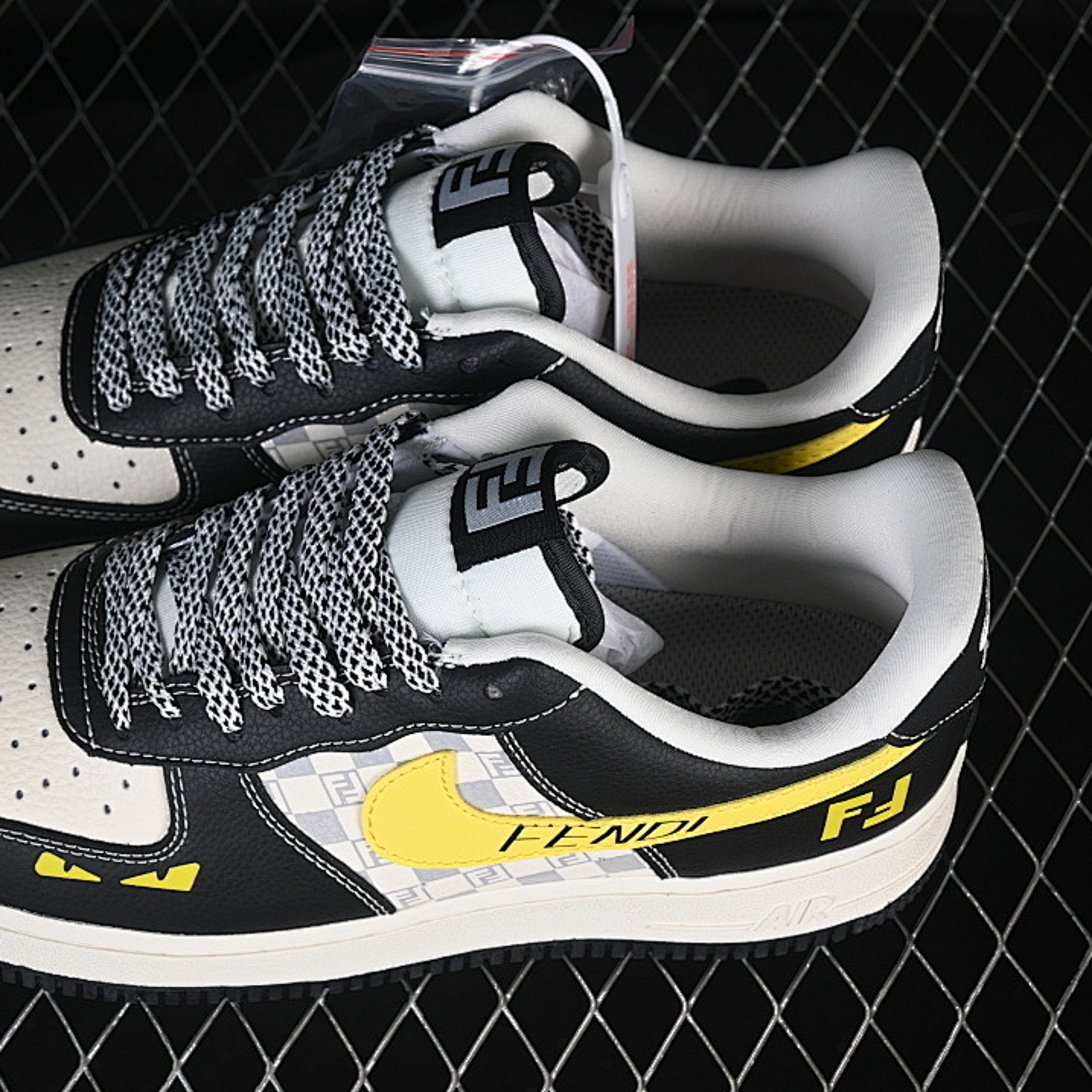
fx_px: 3426
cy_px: 545
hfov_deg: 18.1
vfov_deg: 18.1
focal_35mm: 96
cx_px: 375
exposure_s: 1/80
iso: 160
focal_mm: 50
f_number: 7.1
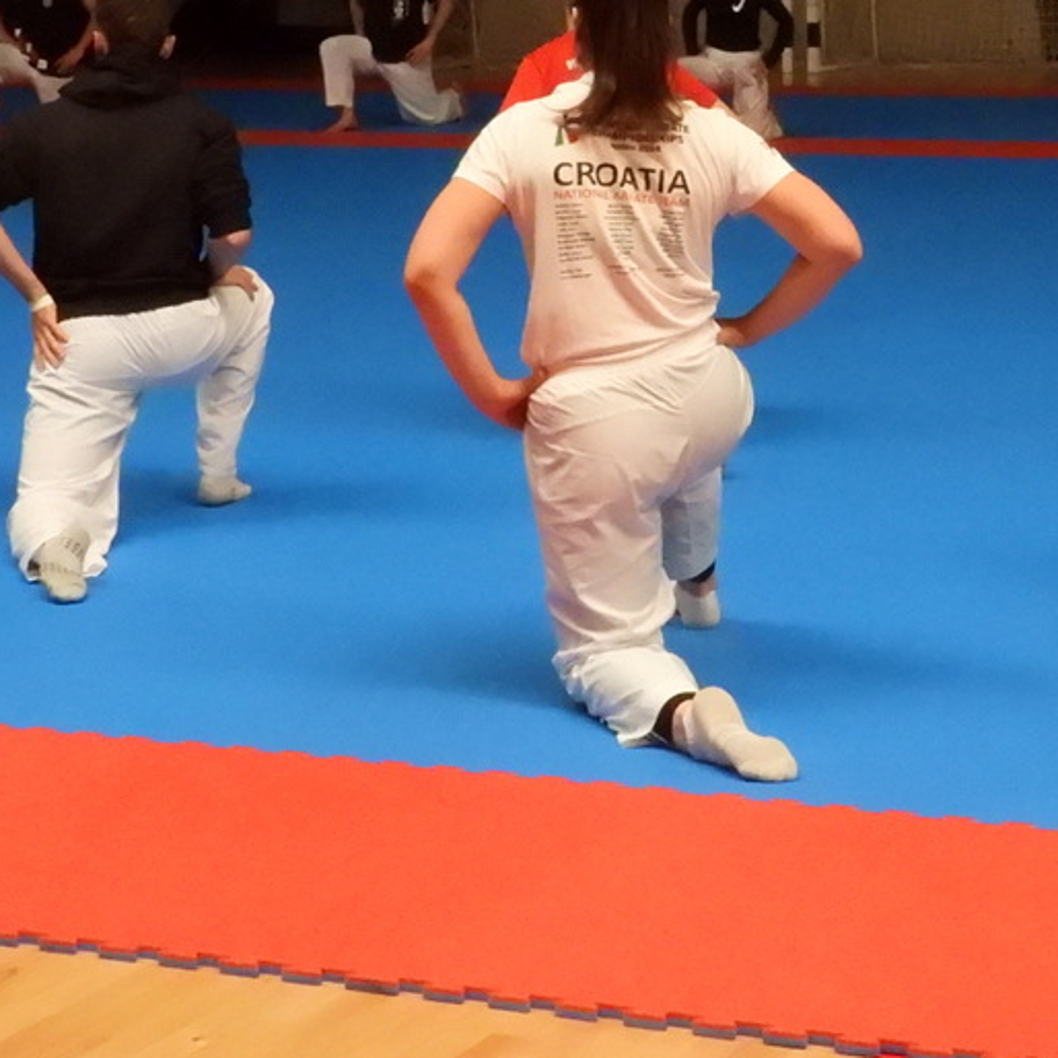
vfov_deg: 17.8
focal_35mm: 97
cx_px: 860
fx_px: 3354
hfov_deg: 17.8
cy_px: 237
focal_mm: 8.5
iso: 3200
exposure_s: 1/320
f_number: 7.1
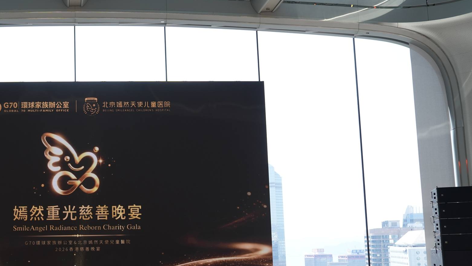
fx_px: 626
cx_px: 96
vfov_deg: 23.9
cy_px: 170
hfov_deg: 39.7
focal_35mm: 50
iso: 320
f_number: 4
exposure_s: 1/250
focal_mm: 29
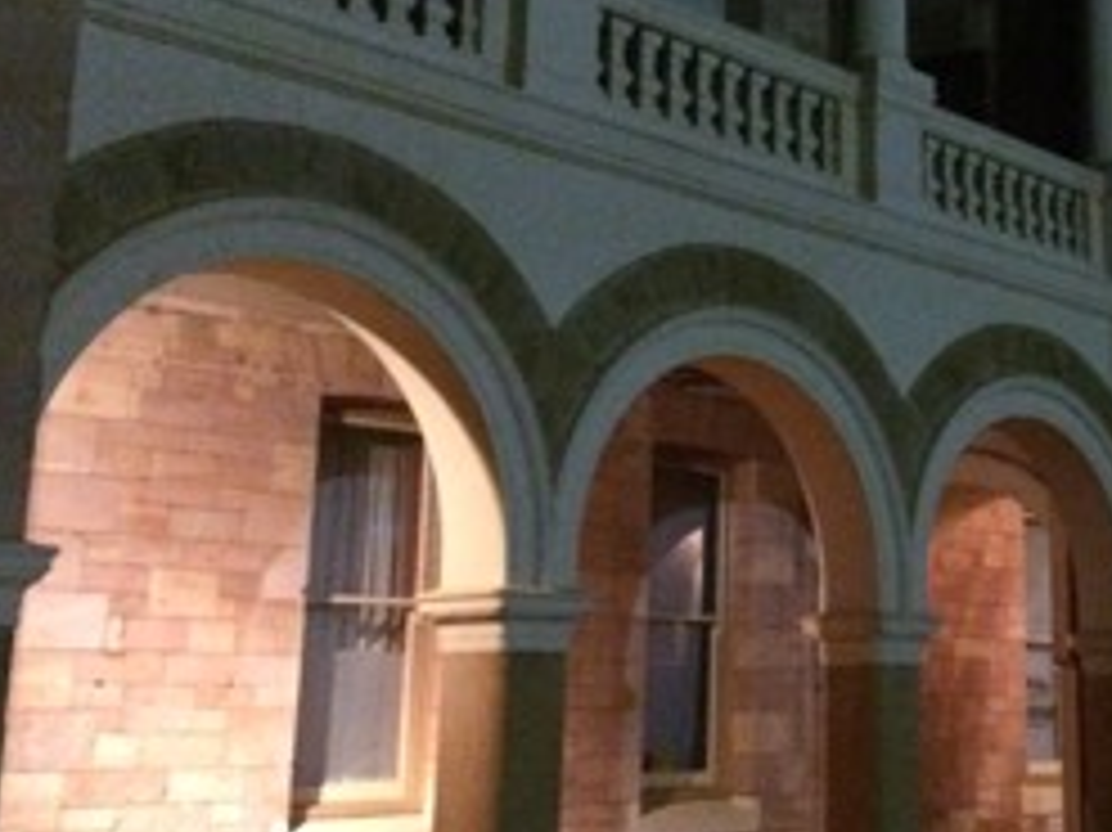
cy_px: 216
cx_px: 936
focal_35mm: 61
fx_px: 1959
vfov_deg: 23.8
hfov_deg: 30.7
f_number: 2.2
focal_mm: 4.15
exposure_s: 1/15
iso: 800
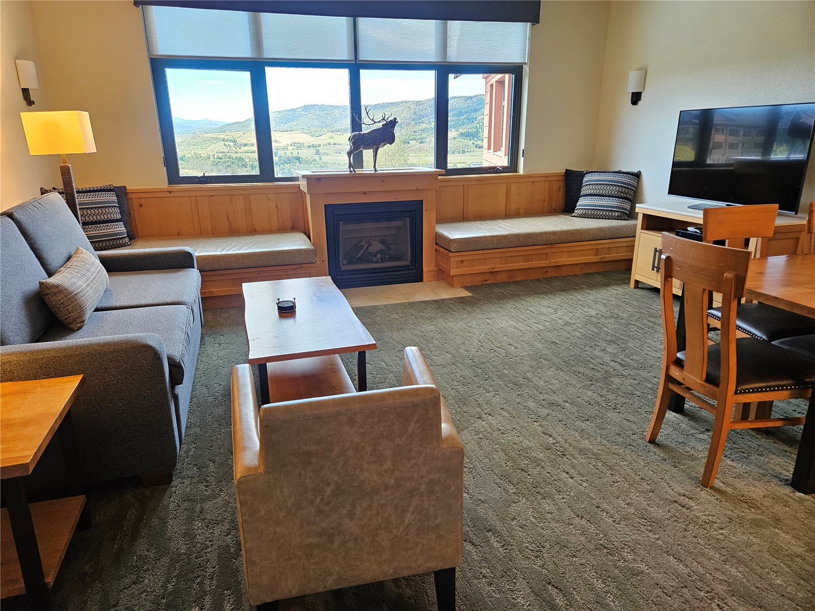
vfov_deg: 58.9
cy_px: 306
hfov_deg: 73.9
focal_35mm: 23
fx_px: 542
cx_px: 408
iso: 200
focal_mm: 5.4
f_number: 1.8
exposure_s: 1/120
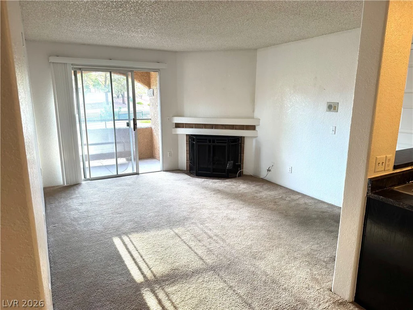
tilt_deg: -12.4
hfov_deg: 71.6
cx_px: 206
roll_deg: -0.4
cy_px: 155
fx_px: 286
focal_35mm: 24
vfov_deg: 56.8
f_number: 1.78
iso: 160
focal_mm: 6.76
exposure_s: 1/120
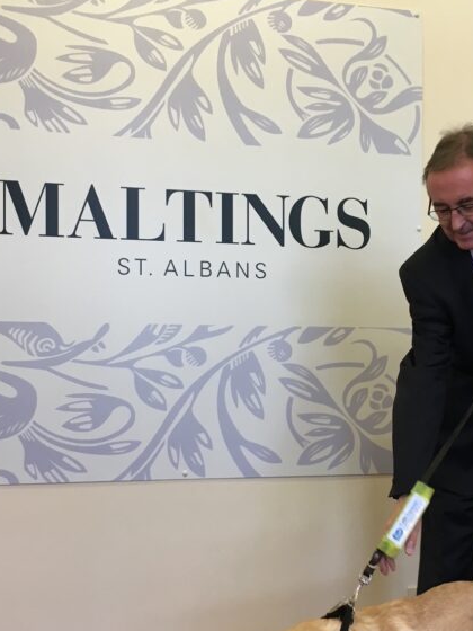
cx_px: 309
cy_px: 370
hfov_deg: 27.4
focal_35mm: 53
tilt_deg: +0.6
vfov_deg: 36.1
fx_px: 966
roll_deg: +0.1
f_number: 2.2
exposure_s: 1/33
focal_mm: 4.15
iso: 40
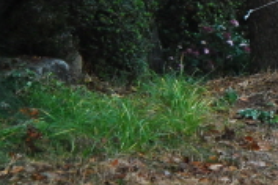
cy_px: -140
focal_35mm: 333
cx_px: 532
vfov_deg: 4.1
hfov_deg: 6.0
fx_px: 2571
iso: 1000
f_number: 7.1
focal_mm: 56
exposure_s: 1/200
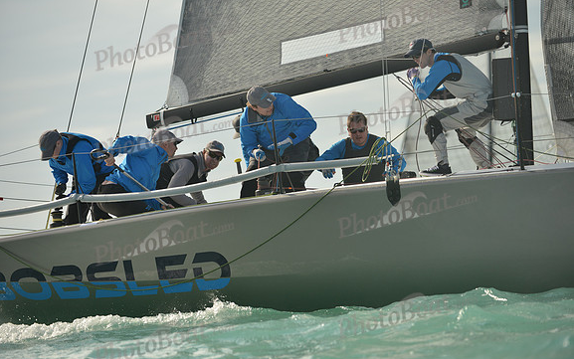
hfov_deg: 8.5
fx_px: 3849
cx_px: 287
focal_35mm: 246
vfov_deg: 5.3
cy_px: 175
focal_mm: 240
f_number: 4
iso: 250
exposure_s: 1/2000
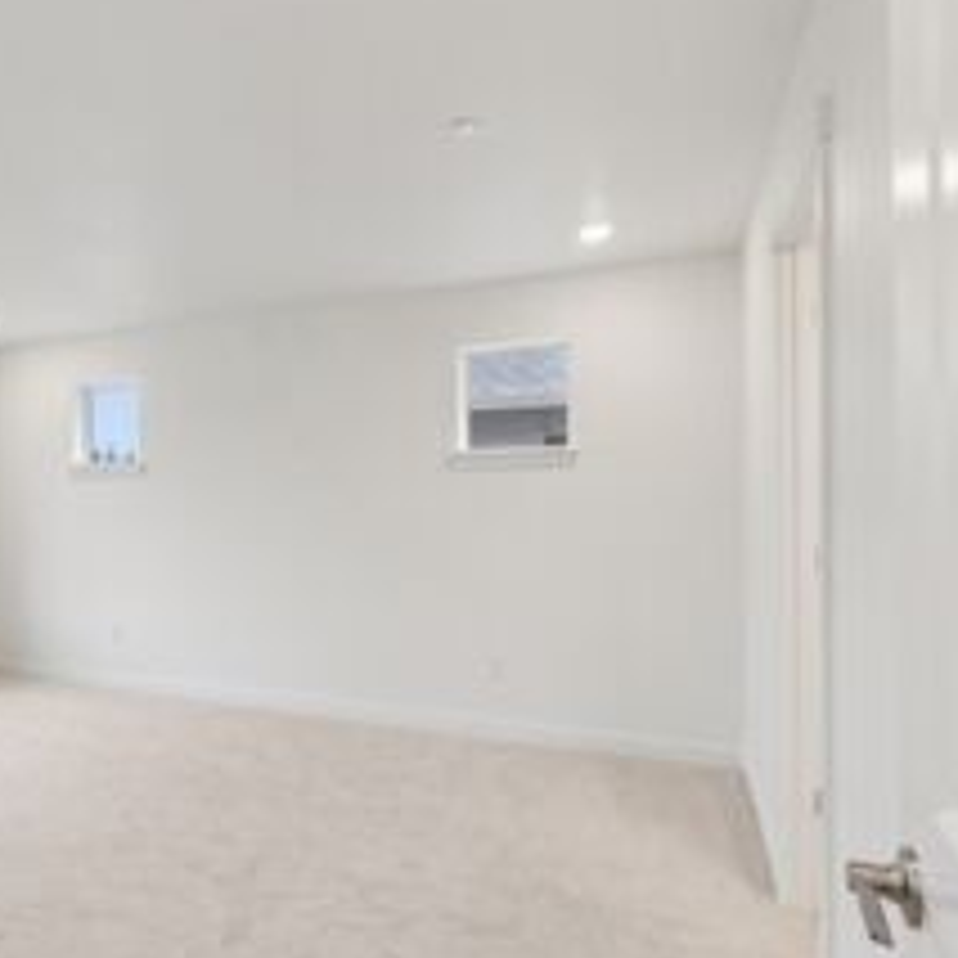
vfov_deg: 65.0
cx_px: 292
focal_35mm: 24
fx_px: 751
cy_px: 497
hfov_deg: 62.8
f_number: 9
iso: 500
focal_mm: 10
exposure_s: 1/30
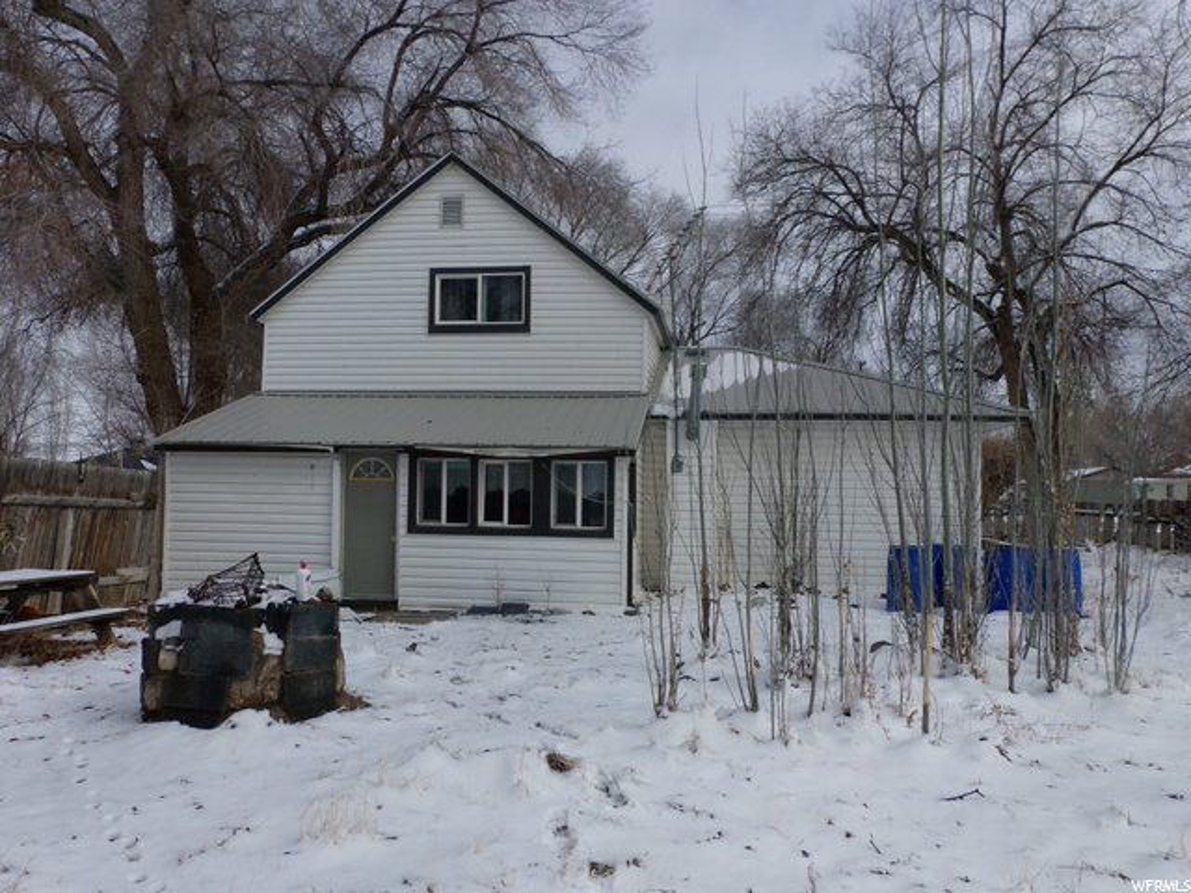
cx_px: 596
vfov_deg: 53.1
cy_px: 446
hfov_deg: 67.3
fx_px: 895
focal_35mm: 26
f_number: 7.52
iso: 100
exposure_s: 1/680
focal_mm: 4.7
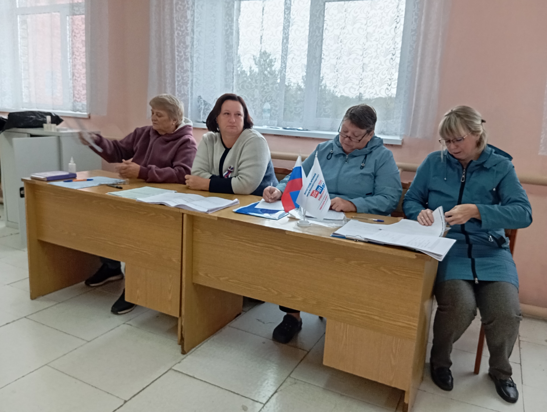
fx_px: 443
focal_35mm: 28
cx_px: 274
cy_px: 206
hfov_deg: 63.4
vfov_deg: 49.9
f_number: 1.8
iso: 737
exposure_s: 1/50
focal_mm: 4.22
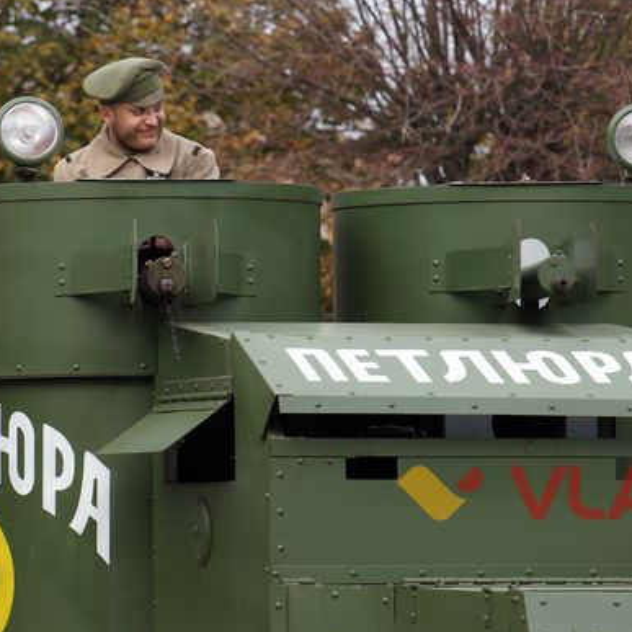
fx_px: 6419
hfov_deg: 5.6
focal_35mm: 311
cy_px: 272
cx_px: 299
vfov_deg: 5.6
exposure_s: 1/250
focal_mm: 135
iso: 200
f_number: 5.6
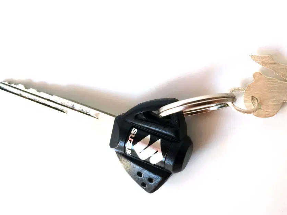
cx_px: 198
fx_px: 357
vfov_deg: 33.6
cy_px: 92
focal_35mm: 43
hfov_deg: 43.1
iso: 32
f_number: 2.2
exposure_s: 1/123
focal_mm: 4.12
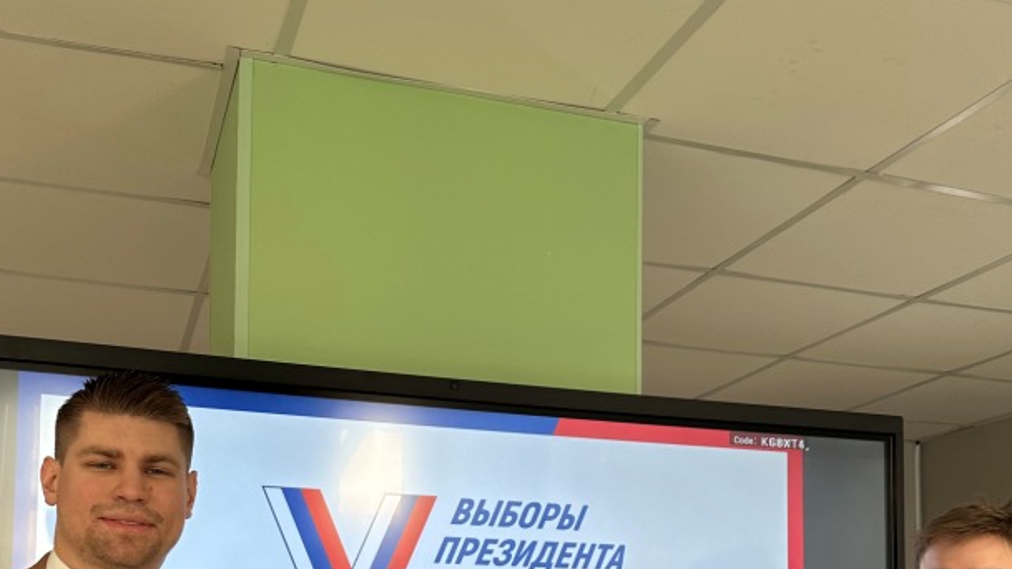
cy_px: 576
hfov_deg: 46.4
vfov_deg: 25.7
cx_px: 462
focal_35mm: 44
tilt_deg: +5.3
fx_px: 1180
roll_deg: +0.3
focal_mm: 6.86
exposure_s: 1/180
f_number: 1.78
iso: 80
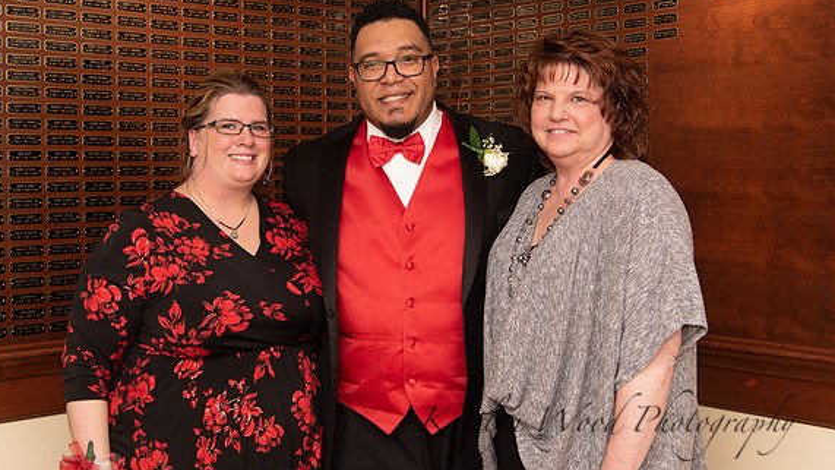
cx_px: 418
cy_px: 194
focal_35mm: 49
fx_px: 1085
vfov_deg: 24.4
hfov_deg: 42.1
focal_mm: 46
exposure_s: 1/200
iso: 800
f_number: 4
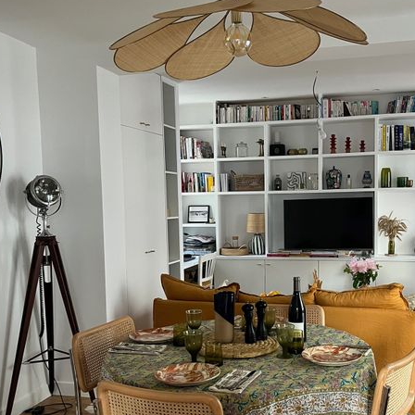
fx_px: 556
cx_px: 250
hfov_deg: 40.7
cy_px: 239
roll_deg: +1.8
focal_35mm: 41
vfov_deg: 40.8
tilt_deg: -5.0
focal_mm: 5.1
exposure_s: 1/60
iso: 320
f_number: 1.6
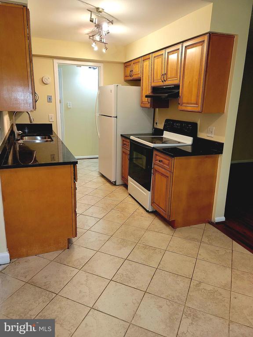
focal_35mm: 25
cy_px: 168
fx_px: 244
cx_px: 126
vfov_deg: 69.4
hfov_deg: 54.9
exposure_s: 1/24
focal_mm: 7
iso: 100
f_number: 1.8
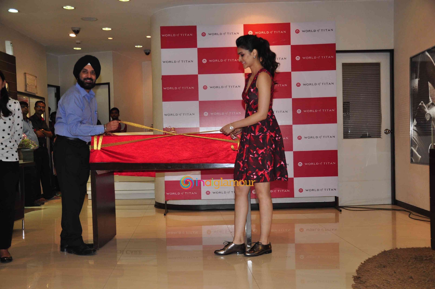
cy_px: 144
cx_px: 218
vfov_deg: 35.4
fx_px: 453
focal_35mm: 38
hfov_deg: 51.3
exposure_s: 1/160
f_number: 5.6
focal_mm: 25
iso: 400
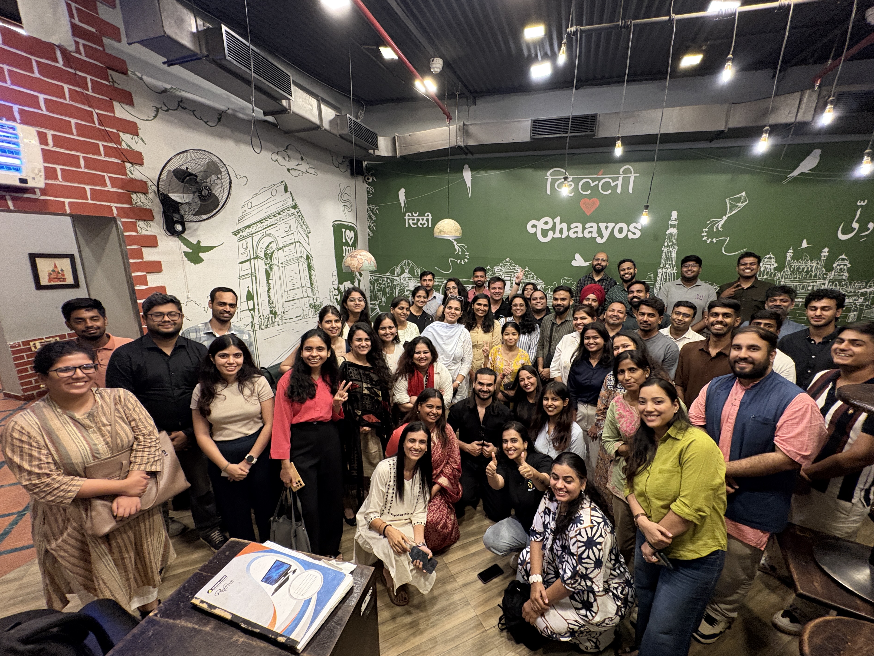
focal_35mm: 15
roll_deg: -0.6
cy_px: 342
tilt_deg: -13.7
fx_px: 379
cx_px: 456
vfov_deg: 81.7
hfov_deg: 98.1
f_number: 2.2
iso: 640
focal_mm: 2.22
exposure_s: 1/50
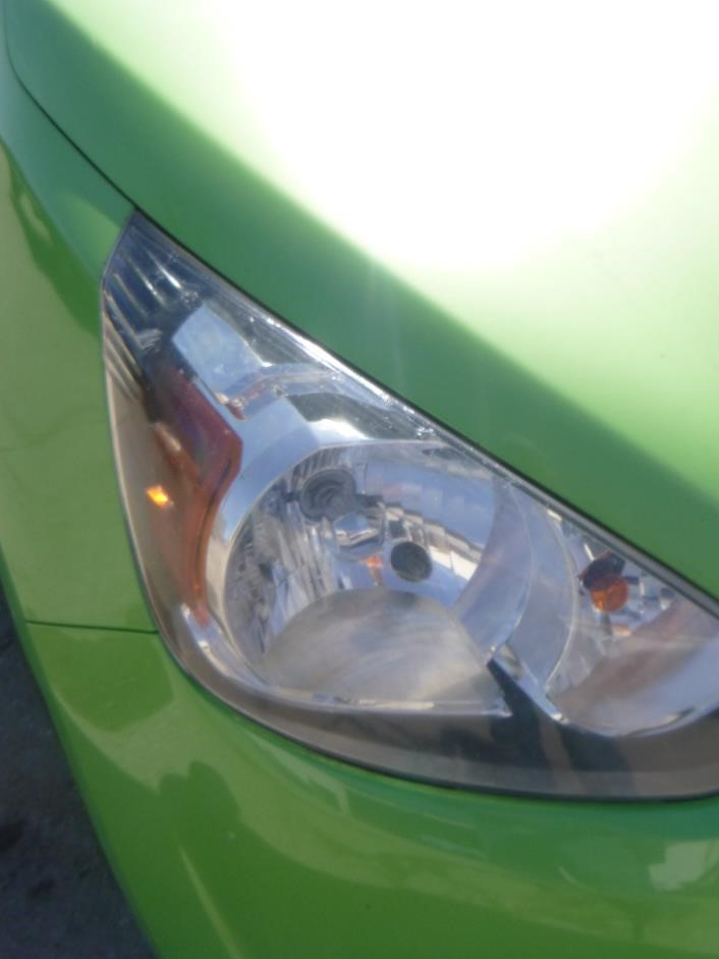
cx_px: 481
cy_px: 472
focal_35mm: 34
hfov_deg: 41.3
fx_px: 941
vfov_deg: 53.9
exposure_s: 1/400
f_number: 3.9
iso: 100
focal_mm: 4.5
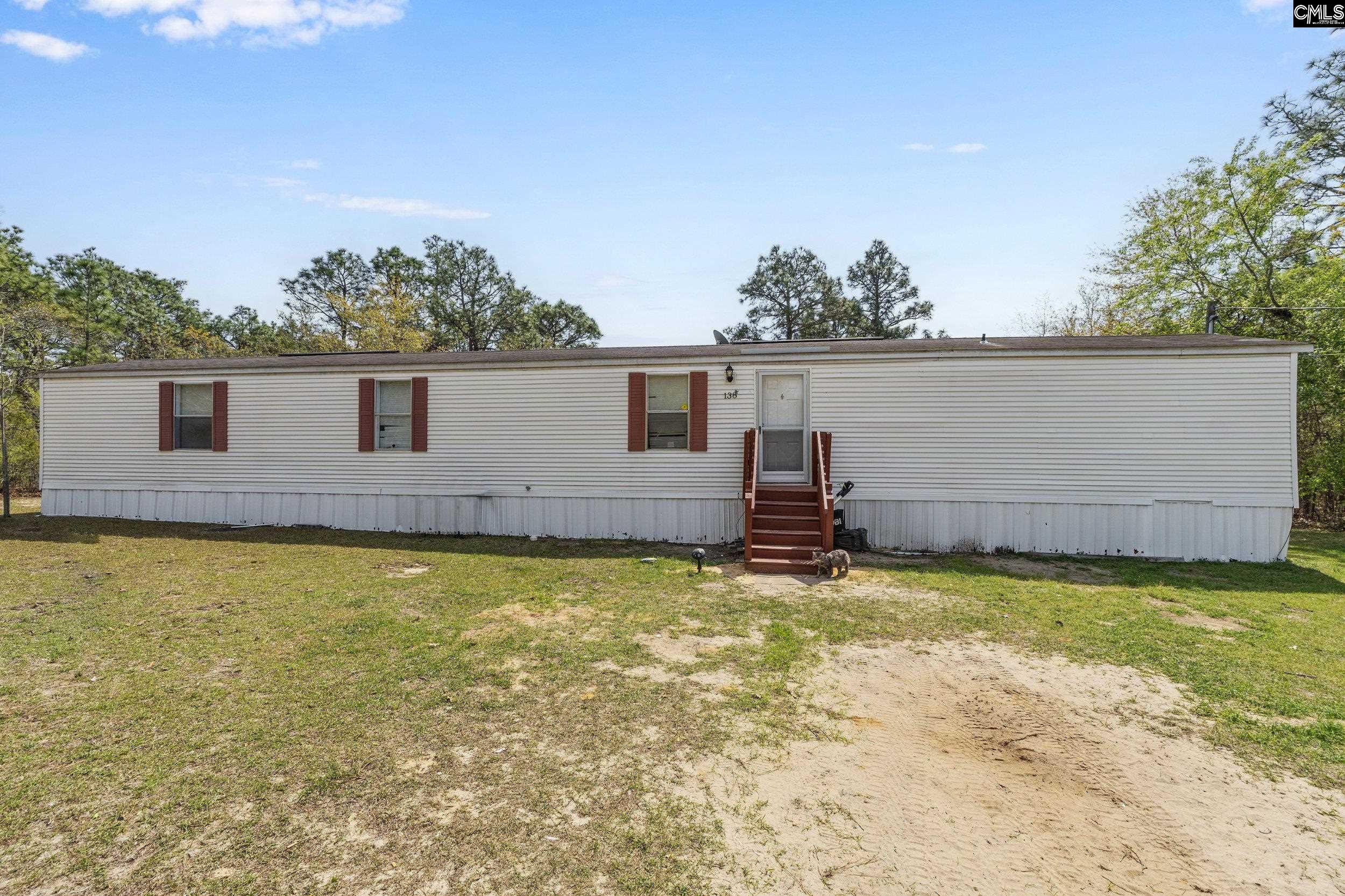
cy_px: 448
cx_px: 672
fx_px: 560
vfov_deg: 77.3
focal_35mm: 15
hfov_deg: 100.4
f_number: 8
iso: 250
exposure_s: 1/500
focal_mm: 10
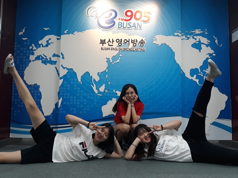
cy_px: 89
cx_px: 119
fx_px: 185
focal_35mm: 27
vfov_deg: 51.3
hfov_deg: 65.4
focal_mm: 3.71
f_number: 1.7
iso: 64
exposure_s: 1/40
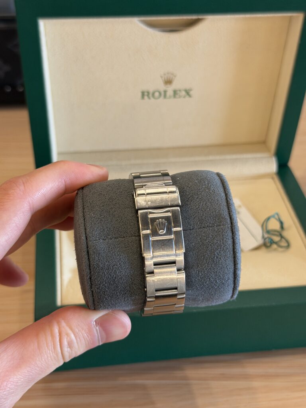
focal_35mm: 48
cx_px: 153
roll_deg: -3.9
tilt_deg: -41.6
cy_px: 204
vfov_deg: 39.7
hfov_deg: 30.3
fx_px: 566
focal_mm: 6.76
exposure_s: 1/60
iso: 160
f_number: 1.78
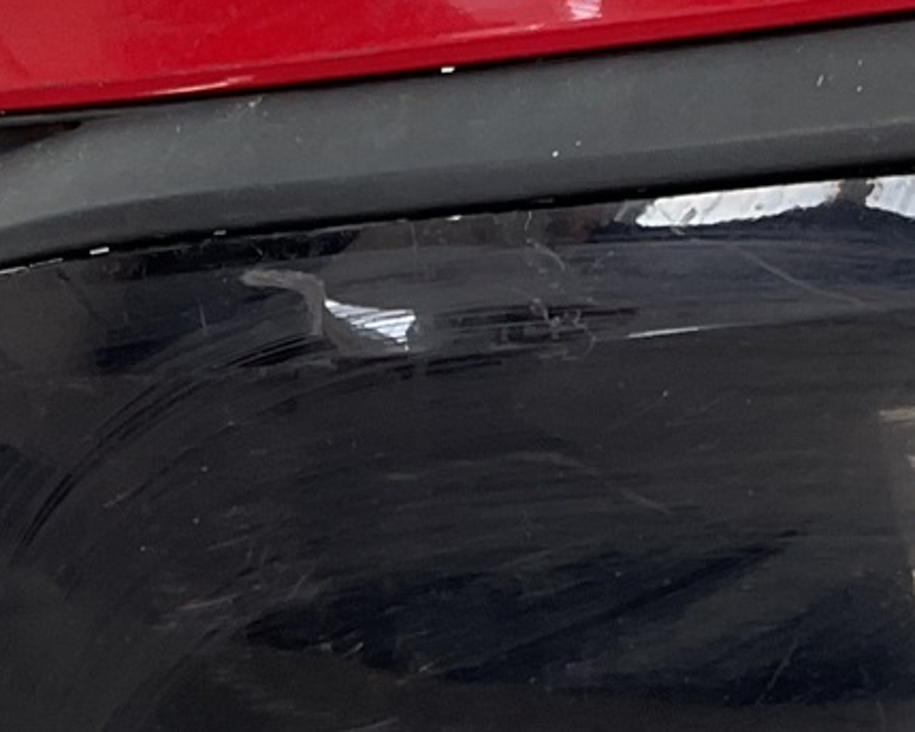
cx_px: 501
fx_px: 3601
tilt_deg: -14.8
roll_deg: +7.4
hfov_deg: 14.5
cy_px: 595
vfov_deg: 11.6
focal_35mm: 133
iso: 25
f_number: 1.8
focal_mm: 3
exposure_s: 1/100
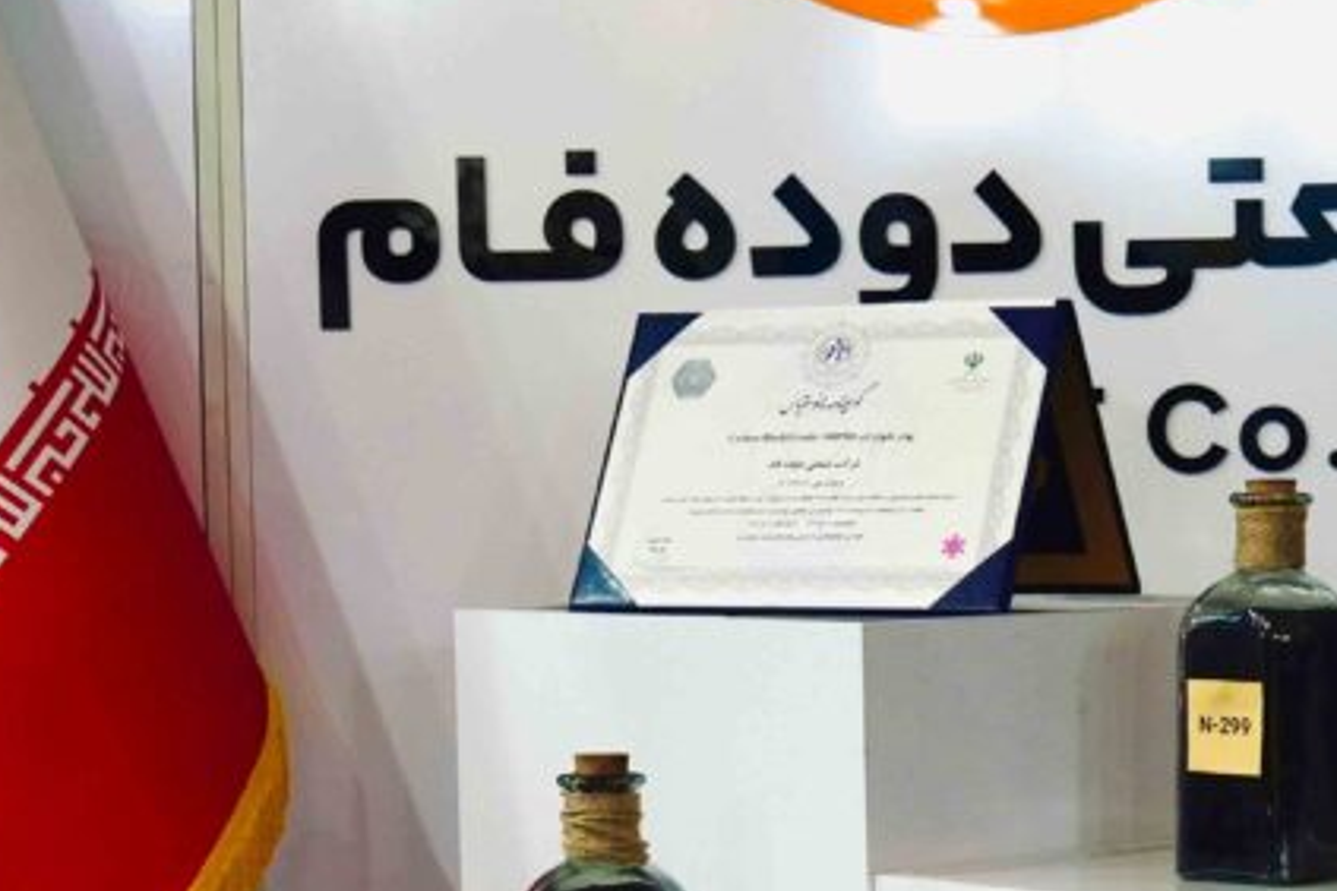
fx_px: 2785
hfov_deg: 26.7
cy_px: 782
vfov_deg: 17.9
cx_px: 964
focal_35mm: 75
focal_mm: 20.8
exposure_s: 1/100
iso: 500
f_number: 2.8
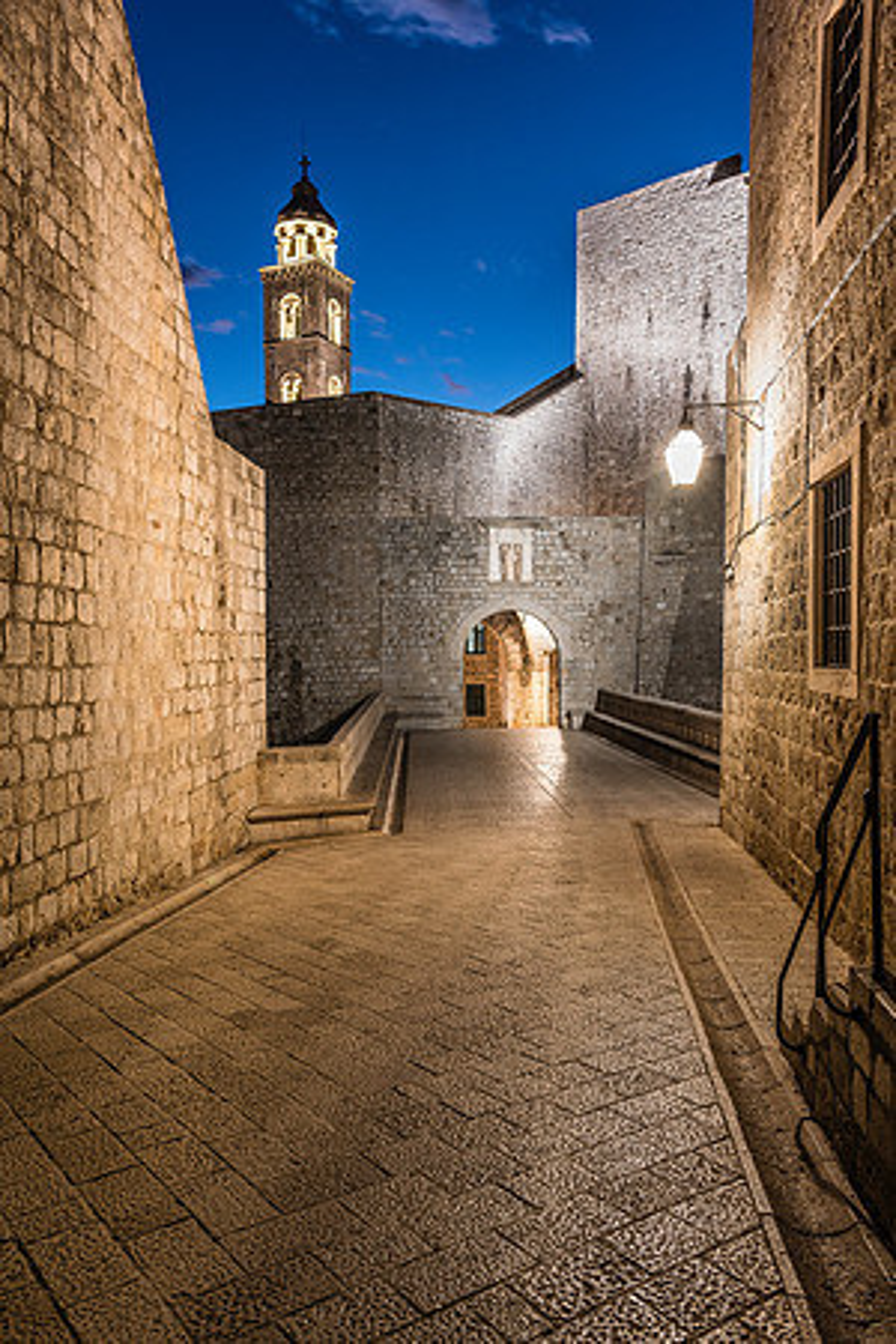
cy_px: 672
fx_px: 971
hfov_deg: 49.6
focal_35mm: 26
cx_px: 448
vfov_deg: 69.4
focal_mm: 26
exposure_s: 1.6
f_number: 11
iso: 400
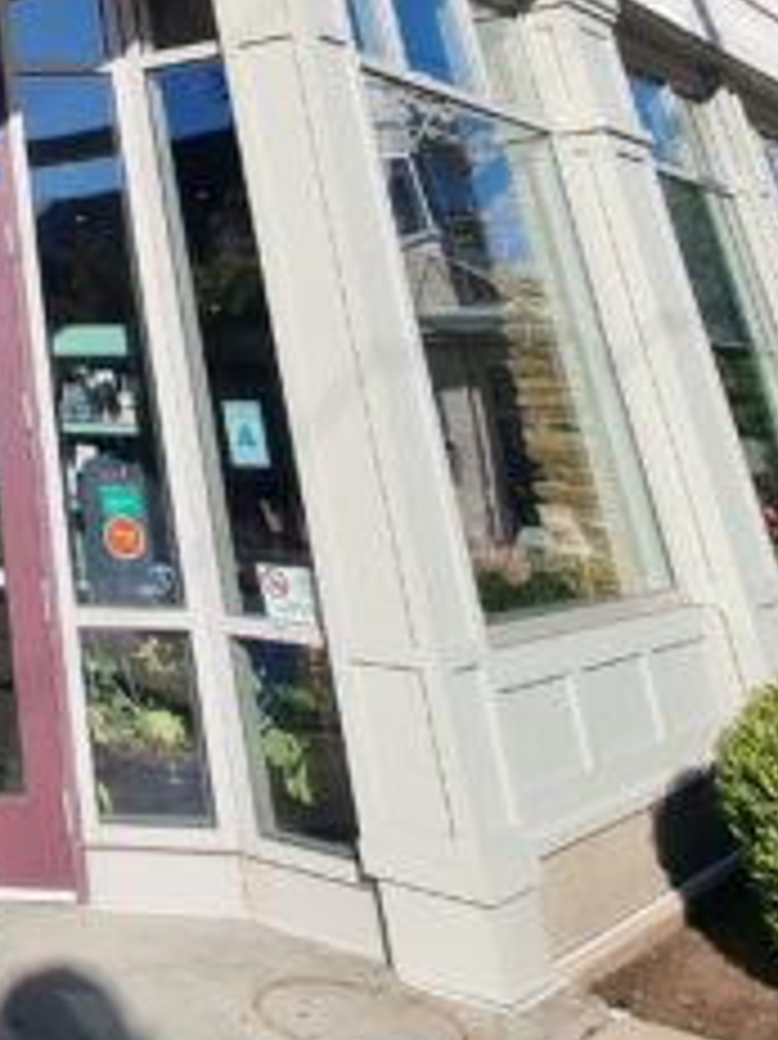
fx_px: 1170
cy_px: -180
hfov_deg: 27.5
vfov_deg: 37.4
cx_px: -340
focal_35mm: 39
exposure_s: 1/1776
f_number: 2.2
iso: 50
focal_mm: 2.2
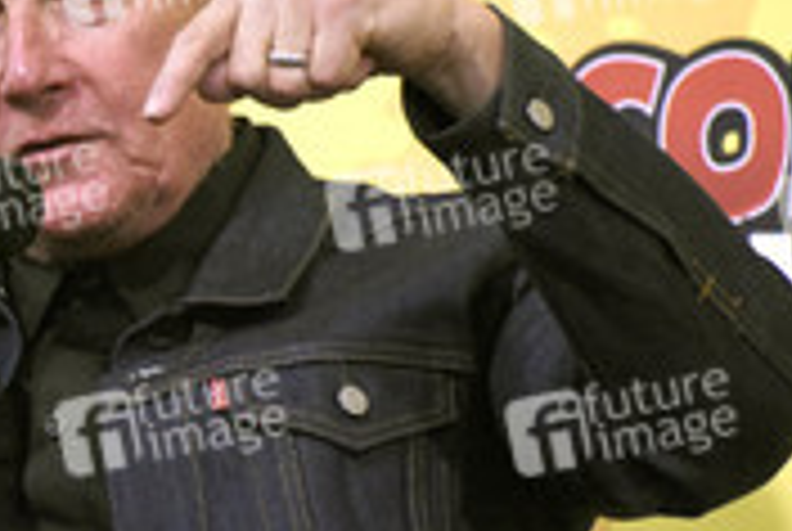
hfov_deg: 2.7
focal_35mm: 764
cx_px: 47
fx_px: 16836
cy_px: 310
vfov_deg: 1.8
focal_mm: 300
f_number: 6.3
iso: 5000
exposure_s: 1/250
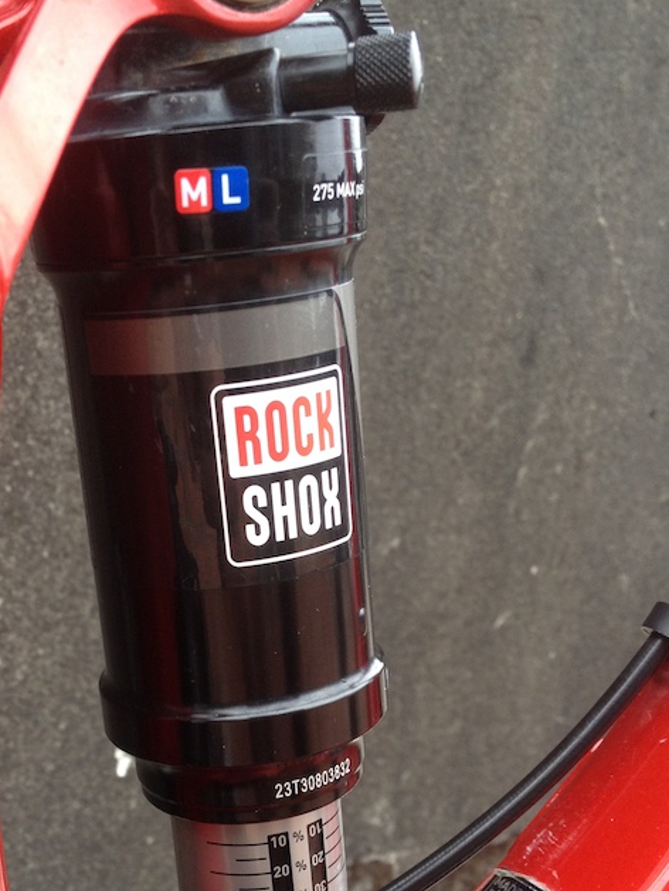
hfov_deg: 25.6
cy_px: 642
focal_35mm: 57
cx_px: 241
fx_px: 1468
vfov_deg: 33.3
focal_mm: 4.28
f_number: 2.4
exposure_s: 1/60
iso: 64
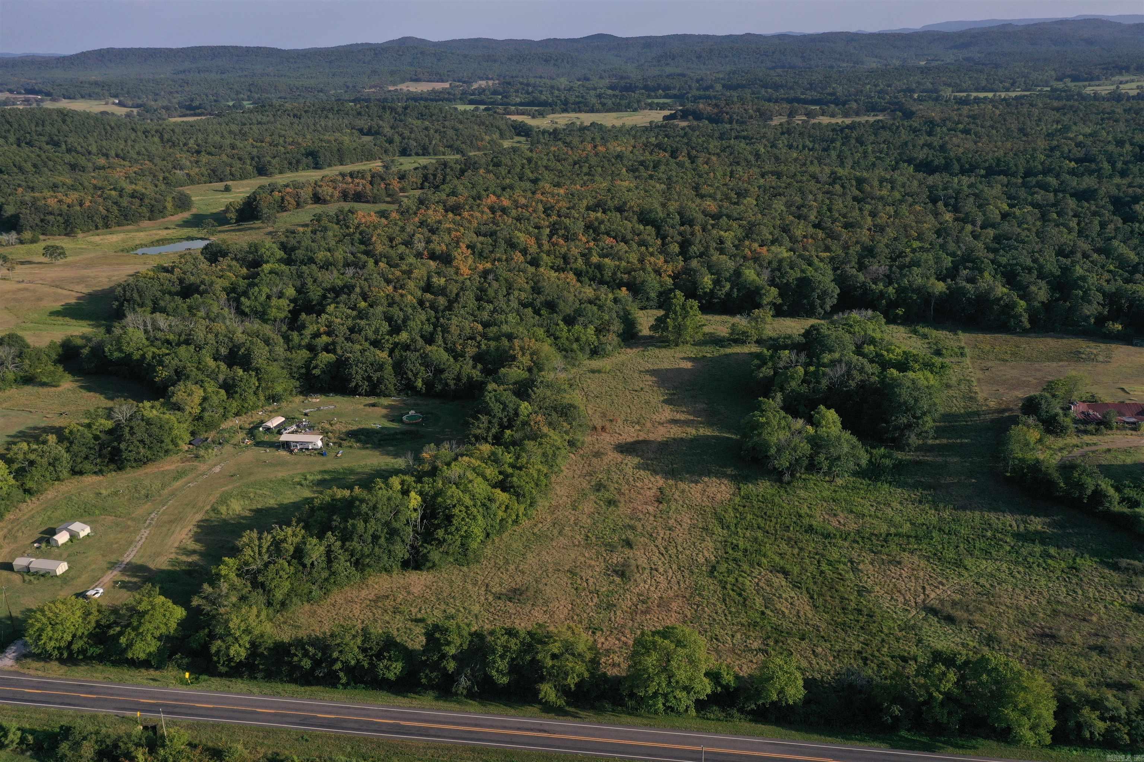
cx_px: 572
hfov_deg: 65.5
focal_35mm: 28
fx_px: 890
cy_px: 381
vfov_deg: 46.4
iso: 100
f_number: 5.6
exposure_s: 1/500
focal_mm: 10.26
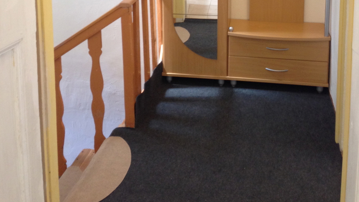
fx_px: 467
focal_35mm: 49
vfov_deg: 22.7
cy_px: -32
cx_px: 182
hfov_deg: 42.1
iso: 125
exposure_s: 1/20
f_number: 2.4
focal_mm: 4.12
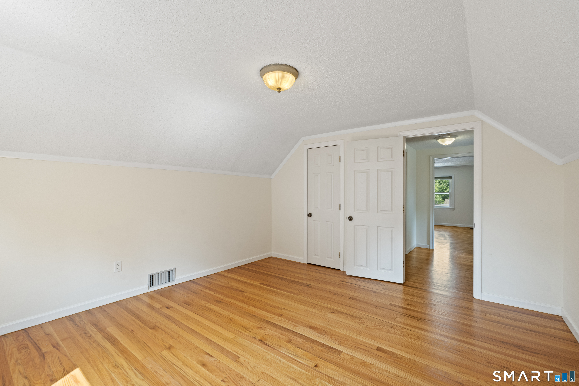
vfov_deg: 72.1
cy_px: 193
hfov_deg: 95.0
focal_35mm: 16
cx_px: 290
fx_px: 265
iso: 640
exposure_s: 1/13
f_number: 8
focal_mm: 16.5
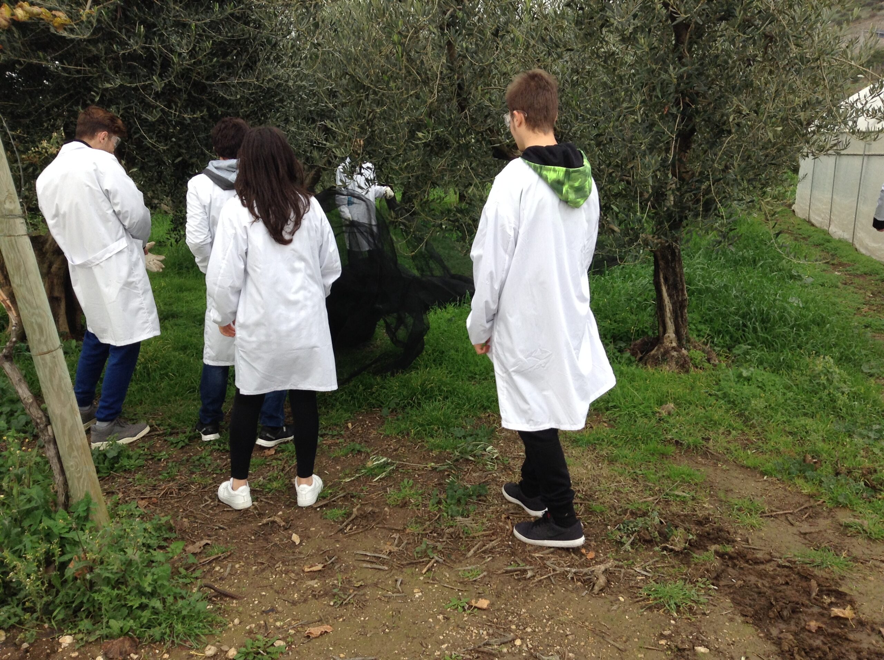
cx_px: 442
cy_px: 330
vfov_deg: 42.8
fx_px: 841
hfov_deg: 55.4
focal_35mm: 33
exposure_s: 1/164
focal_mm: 3.3
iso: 25
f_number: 2.4
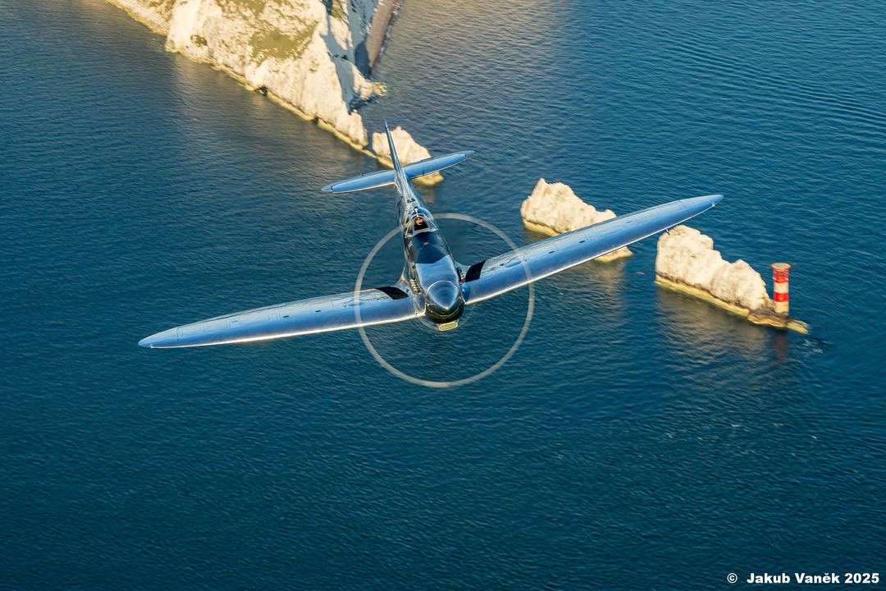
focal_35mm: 125
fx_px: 3065
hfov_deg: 16.4
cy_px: 299
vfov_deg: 11.0
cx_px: 465
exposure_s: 1/60
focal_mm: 86
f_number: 9
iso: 64
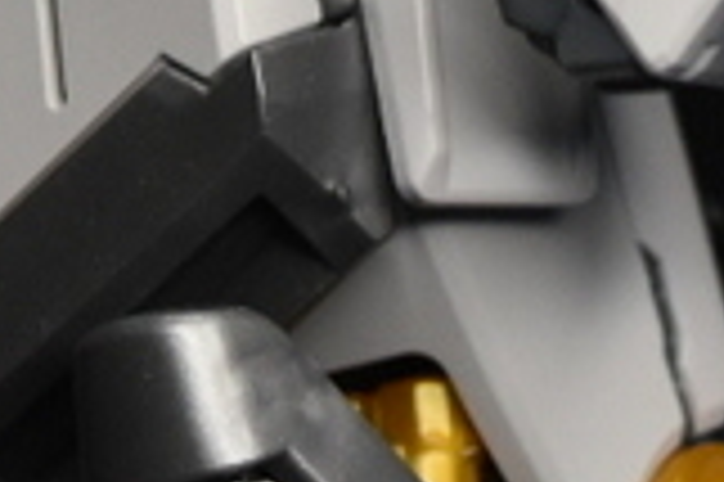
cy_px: -937
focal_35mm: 504
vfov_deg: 2.7
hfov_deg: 4.1
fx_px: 10120
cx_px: 733
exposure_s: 1/25
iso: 800
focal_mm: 45
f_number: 5
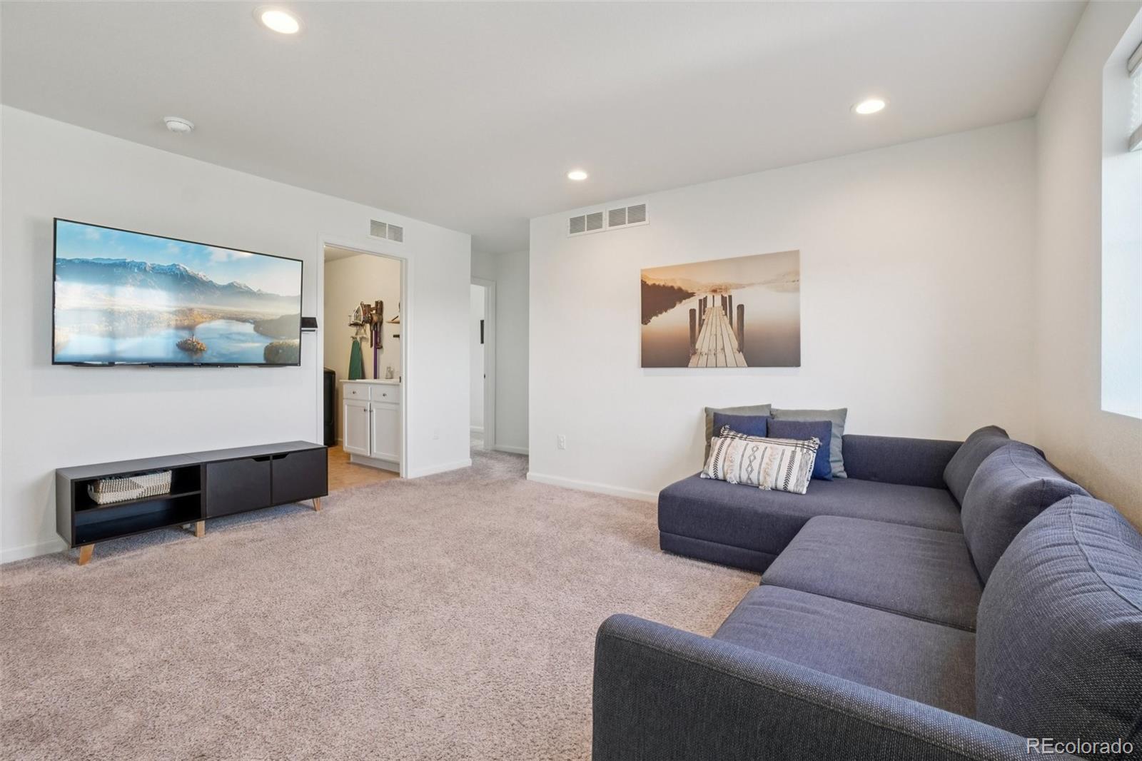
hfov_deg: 100.4
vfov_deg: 77.3
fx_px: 476
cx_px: 571
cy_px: 380
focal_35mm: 15
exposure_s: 1/20
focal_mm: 10
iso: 400
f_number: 8
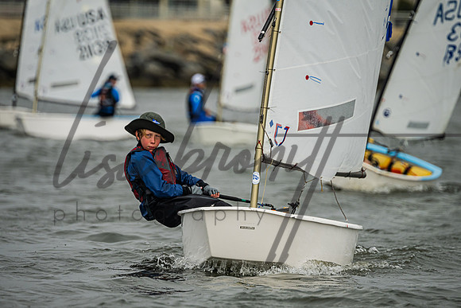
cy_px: 199
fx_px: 5995
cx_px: 223
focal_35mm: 468
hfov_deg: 4.4
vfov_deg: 2.9
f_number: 5.6
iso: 320
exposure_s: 1/4000
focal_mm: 360
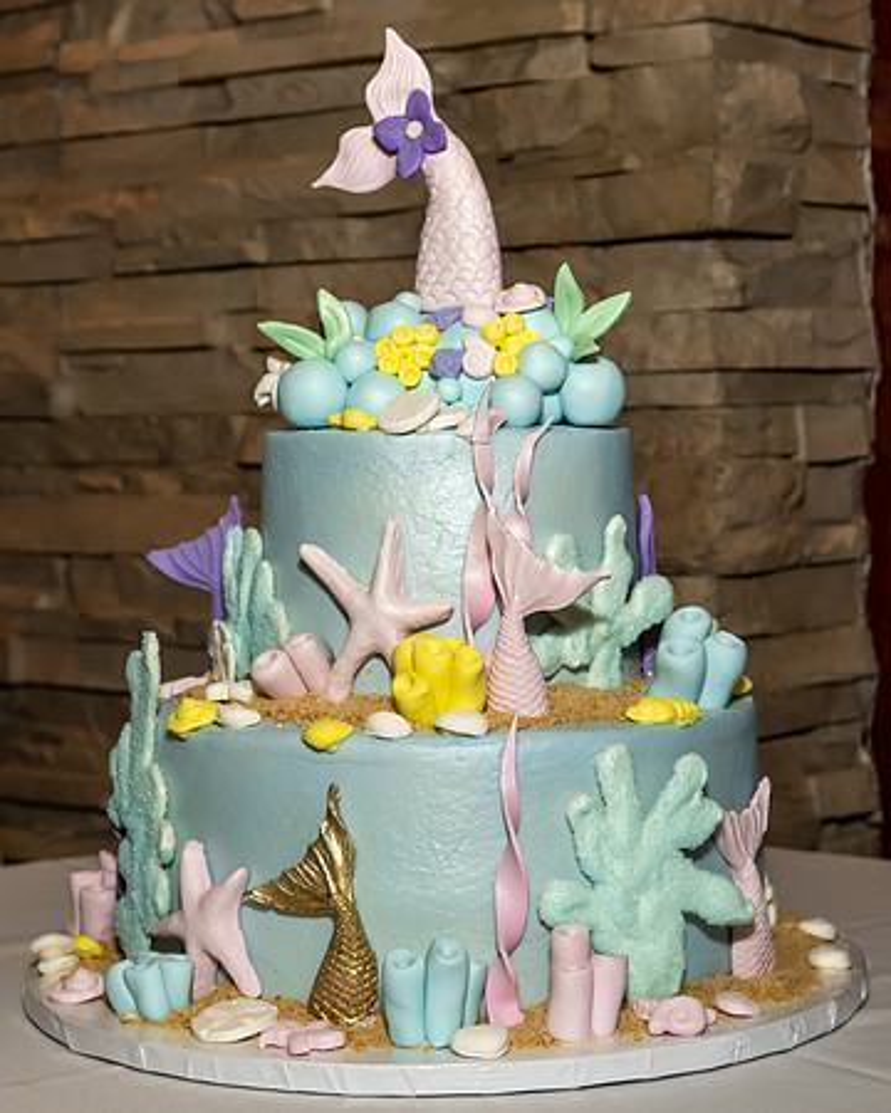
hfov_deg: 20.5
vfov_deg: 25.5
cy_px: 553
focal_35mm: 75
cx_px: 541
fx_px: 2463
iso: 800
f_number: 5
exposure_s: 1/250
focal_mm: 31
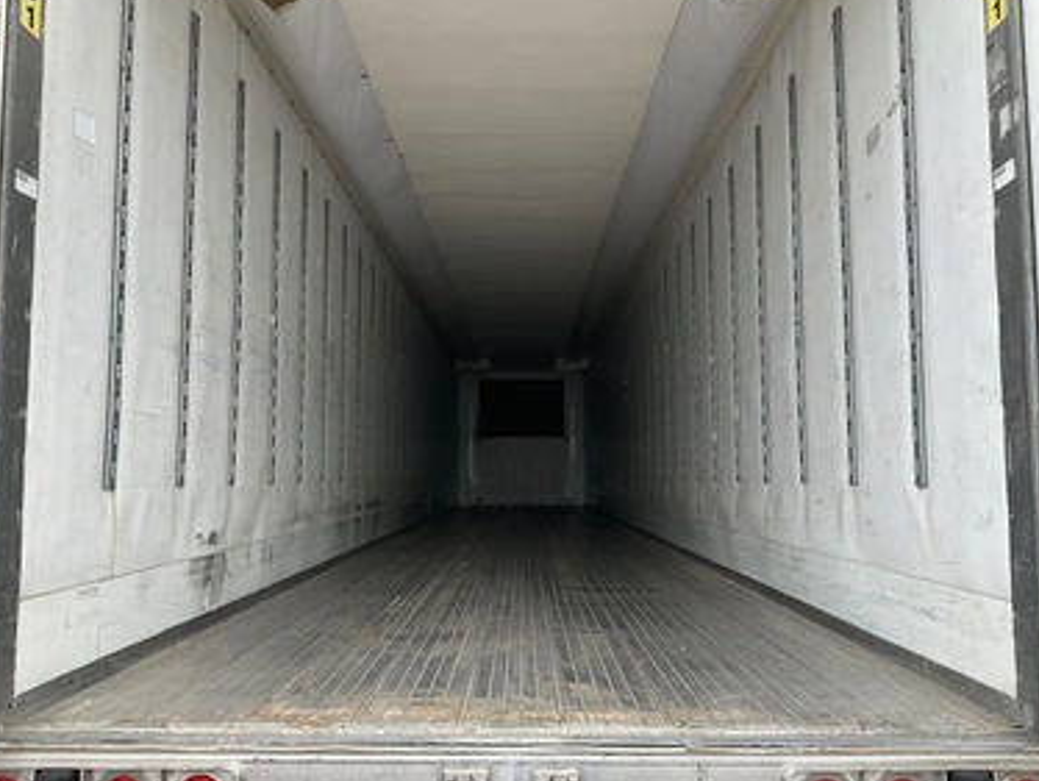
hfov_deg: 58.3
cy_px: 397
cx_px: 517
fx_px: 931
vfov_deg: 45.5
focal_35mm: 31
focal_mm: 3
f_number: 1.8
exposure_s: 1/314
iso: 25
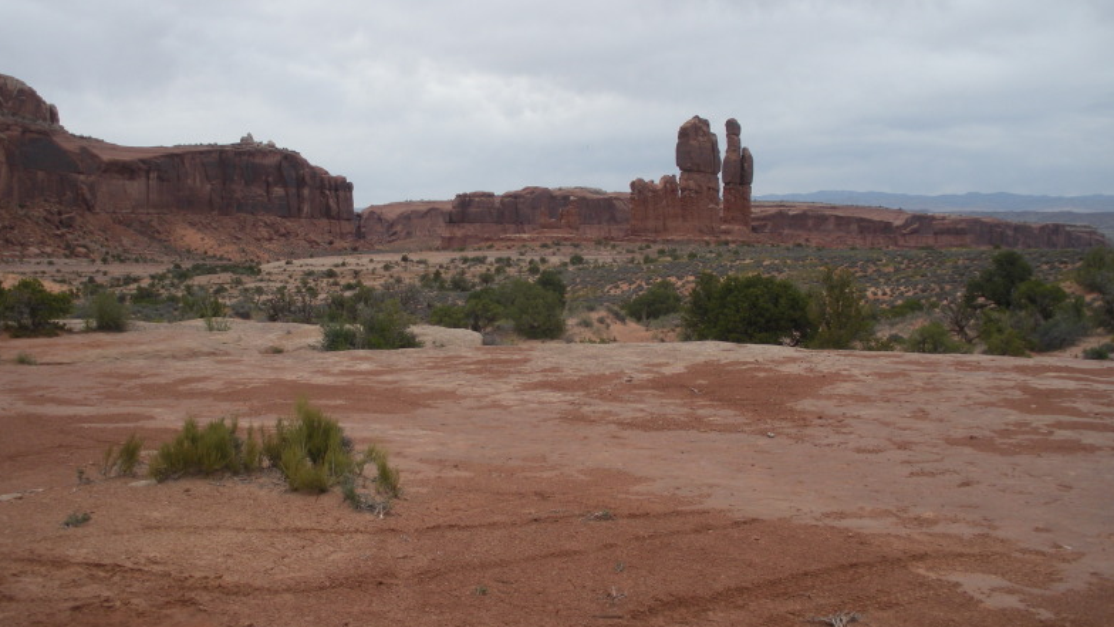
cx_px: 558
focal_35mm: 40
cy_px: 264
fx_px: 1182
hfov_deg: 50.5
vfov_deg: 29.7
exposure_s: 1/868
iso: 64
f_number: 3.5
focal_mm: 6.3
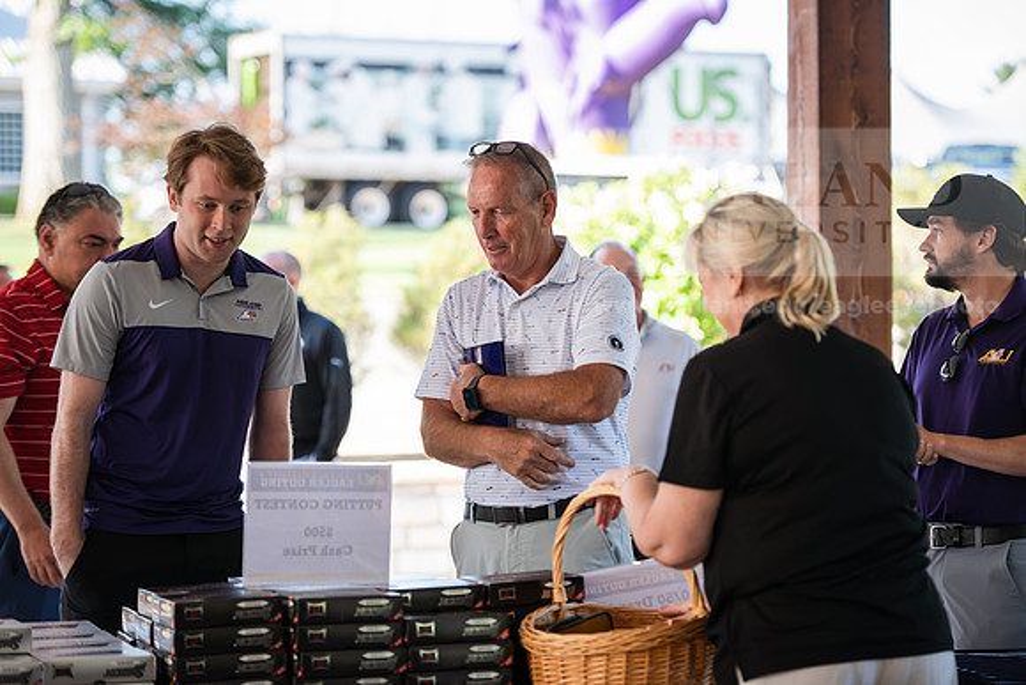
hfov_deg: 18.6
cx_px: 513
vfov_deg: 12.5
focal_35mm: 110
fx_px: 3136
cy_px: 342
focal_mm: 110
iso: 200
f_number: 3.2
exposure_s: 1/200
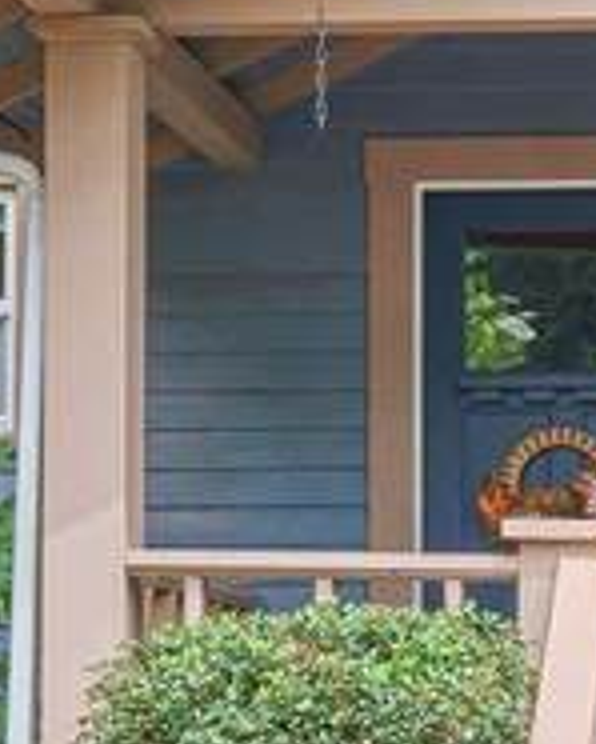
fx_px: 3415
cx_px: 972
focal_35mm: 155
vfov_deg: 12.4
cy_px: 426
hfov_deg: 9.6
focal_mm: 16
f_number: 8
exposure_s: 1/320
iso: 500
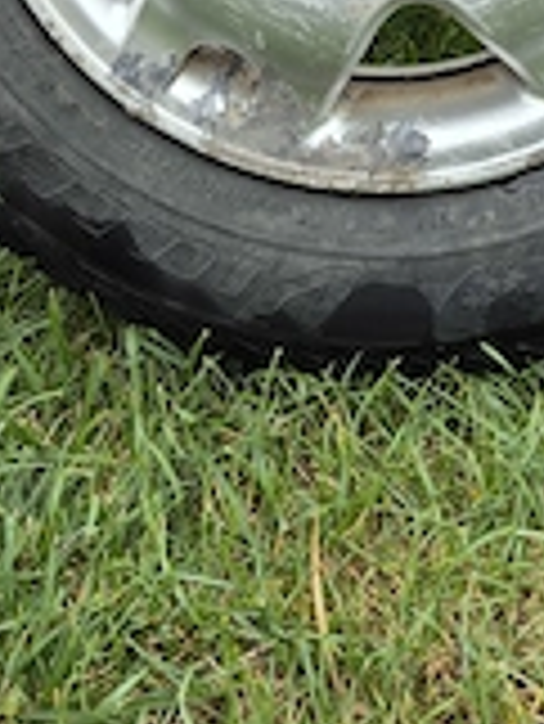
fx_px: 1193
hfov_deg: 25.5
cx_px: 373
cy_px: -148
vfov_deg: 29.1
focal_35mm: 57
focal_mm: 5.4
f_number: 1.8
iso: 25
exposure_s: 1/339
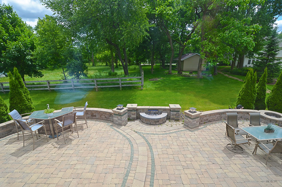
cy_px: 94
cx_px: 141
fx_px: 129
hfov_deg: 95.1
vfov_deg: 71.8
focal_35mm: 16
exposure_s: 1/250
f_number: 8
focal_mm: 11
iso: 140
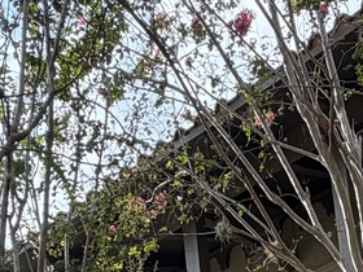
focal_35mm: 72
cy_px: 547
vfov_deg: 15.9
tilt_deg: +7.5
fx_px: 755
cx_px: 292
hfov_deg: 26.5
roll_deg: +6.5
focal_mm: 2.22
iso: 64
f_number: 2.2
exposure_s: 1/502
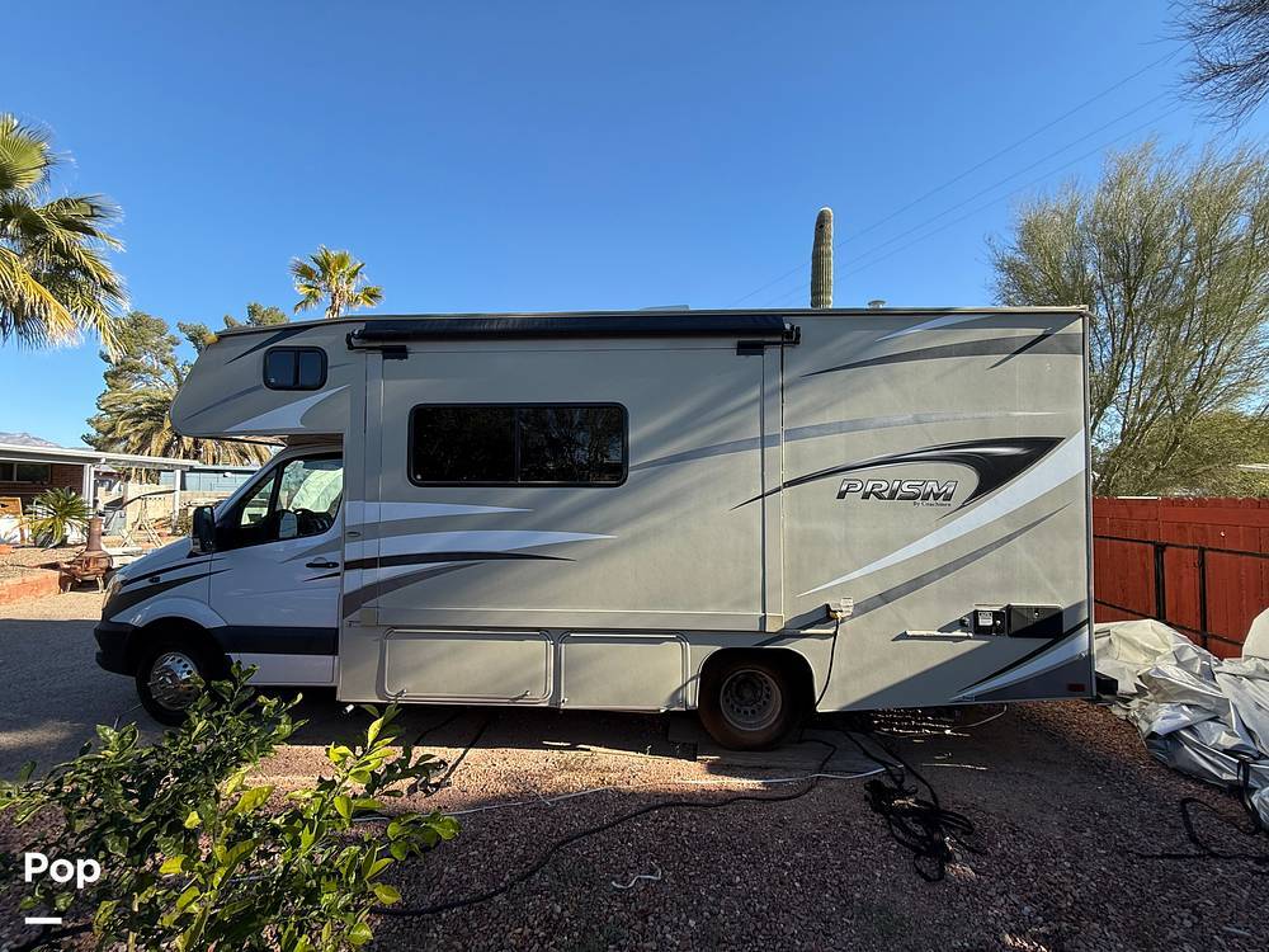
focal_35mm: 14
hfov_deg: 102.1
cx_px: 634
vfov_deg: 85.7
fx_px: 513
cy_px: 476
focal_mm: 2.22
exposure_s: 1/559
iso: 50
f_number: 2.2
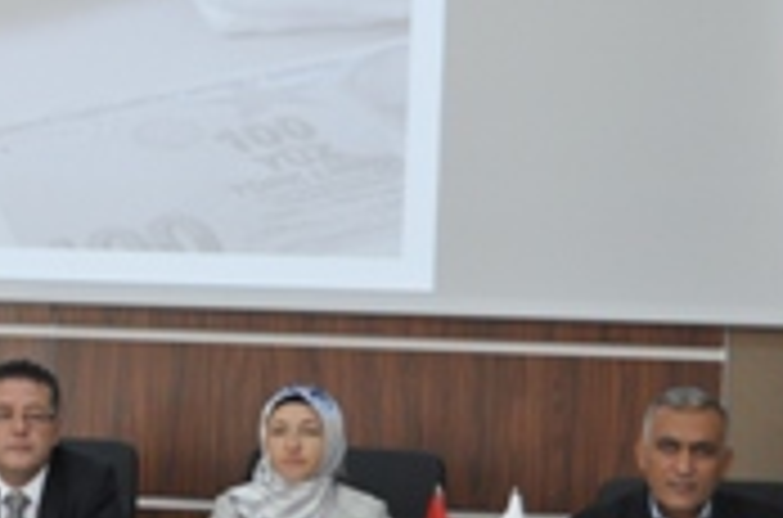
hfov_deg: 17.6
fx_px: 2436
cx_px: -94
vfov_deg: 12.1
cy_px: 329
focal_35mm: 112
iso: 800
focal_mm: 29
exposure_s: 1/40
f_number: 4.5
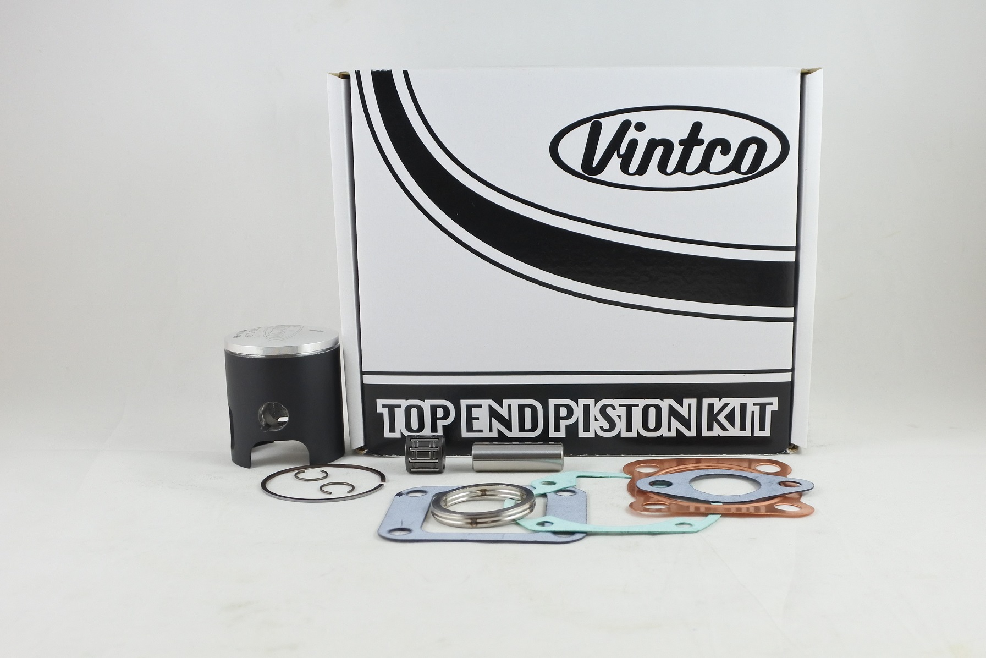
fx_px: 904
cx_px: 493
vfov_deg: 40.0
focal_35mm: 33
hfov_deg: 57.2
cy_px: 329
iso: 400
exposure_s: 1/125
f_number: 3.8
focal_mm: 12.3
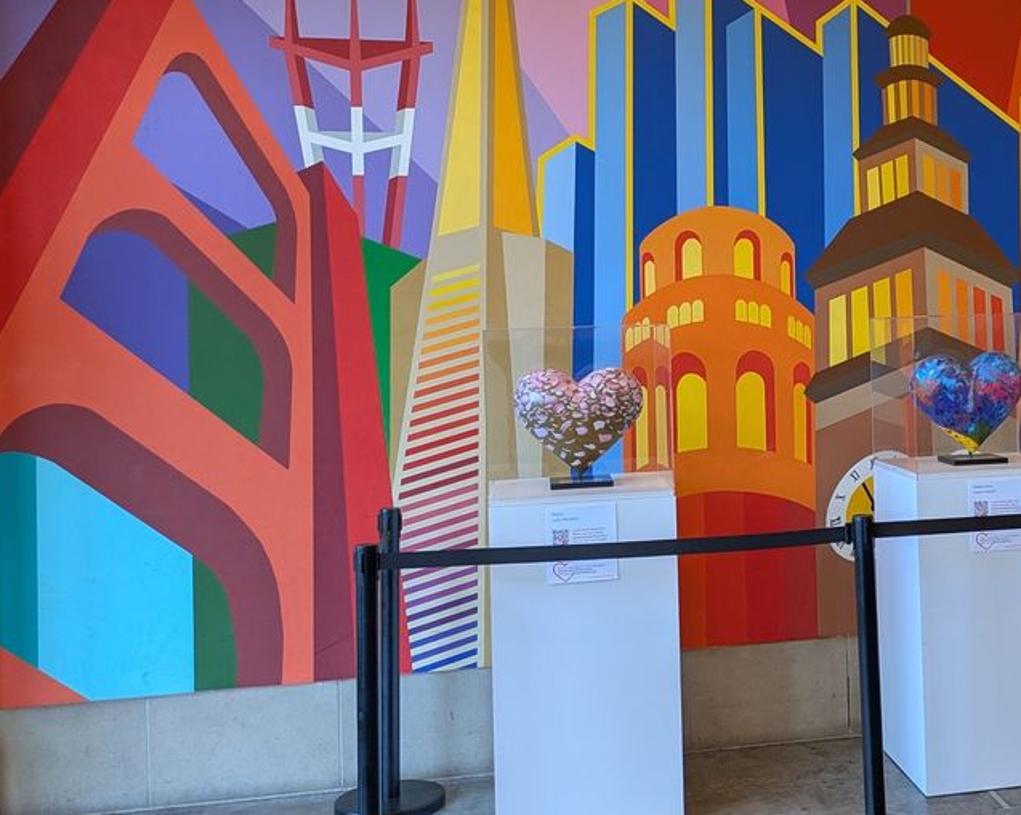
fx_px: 1389
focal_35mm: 46
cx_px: 875
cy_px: 295
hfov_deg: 38.2
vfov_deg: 32.5
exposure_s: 1/60
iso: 85
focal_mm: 5.43
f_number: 1.89
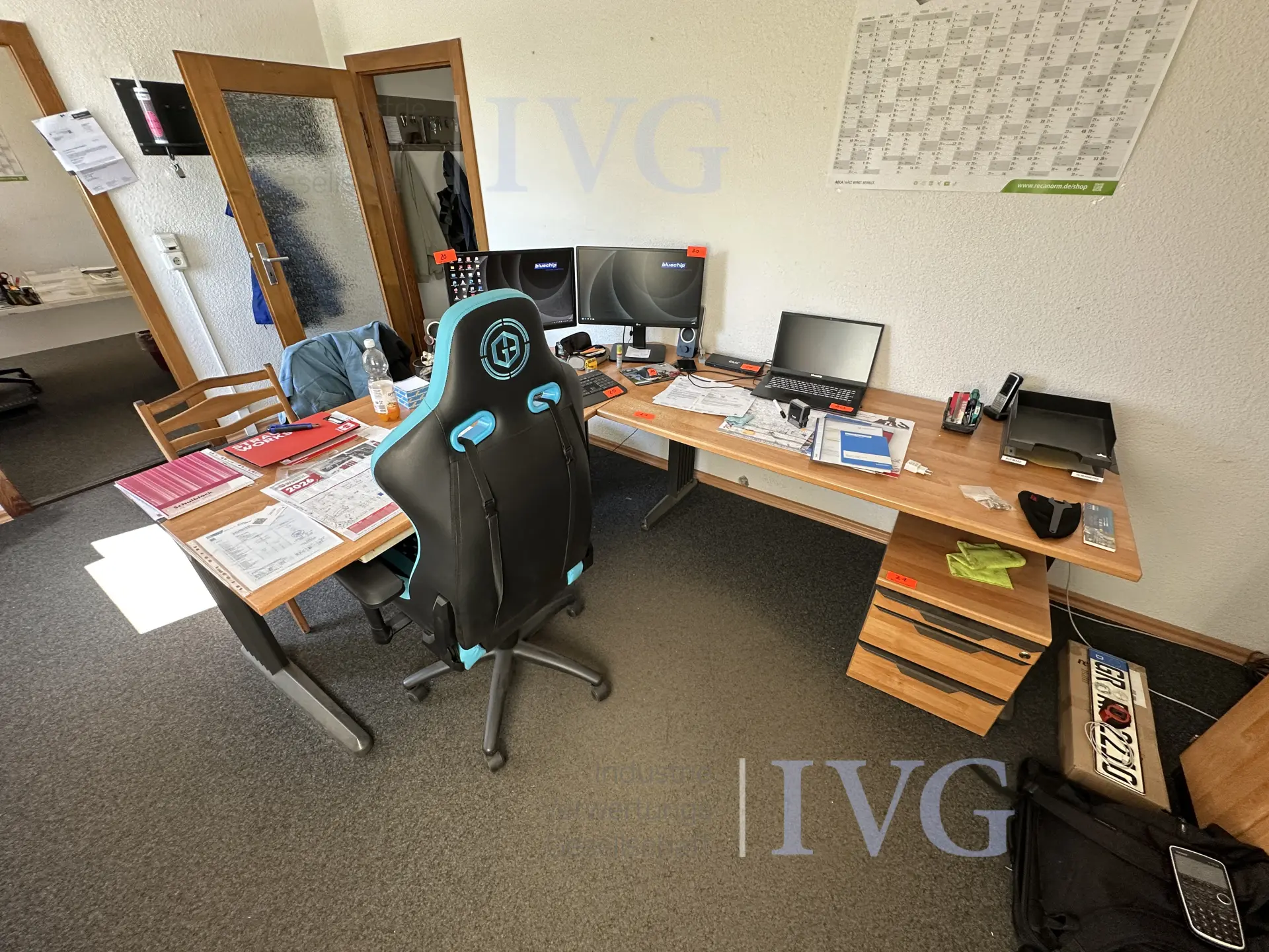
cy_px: 476
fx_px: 513
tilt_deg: -32.1
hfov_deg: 102.1
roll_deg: +0.1
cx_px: 634
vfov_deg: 85.7
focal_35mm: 14
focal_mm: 2.22
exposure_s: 1/99
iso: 200
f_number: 2.2
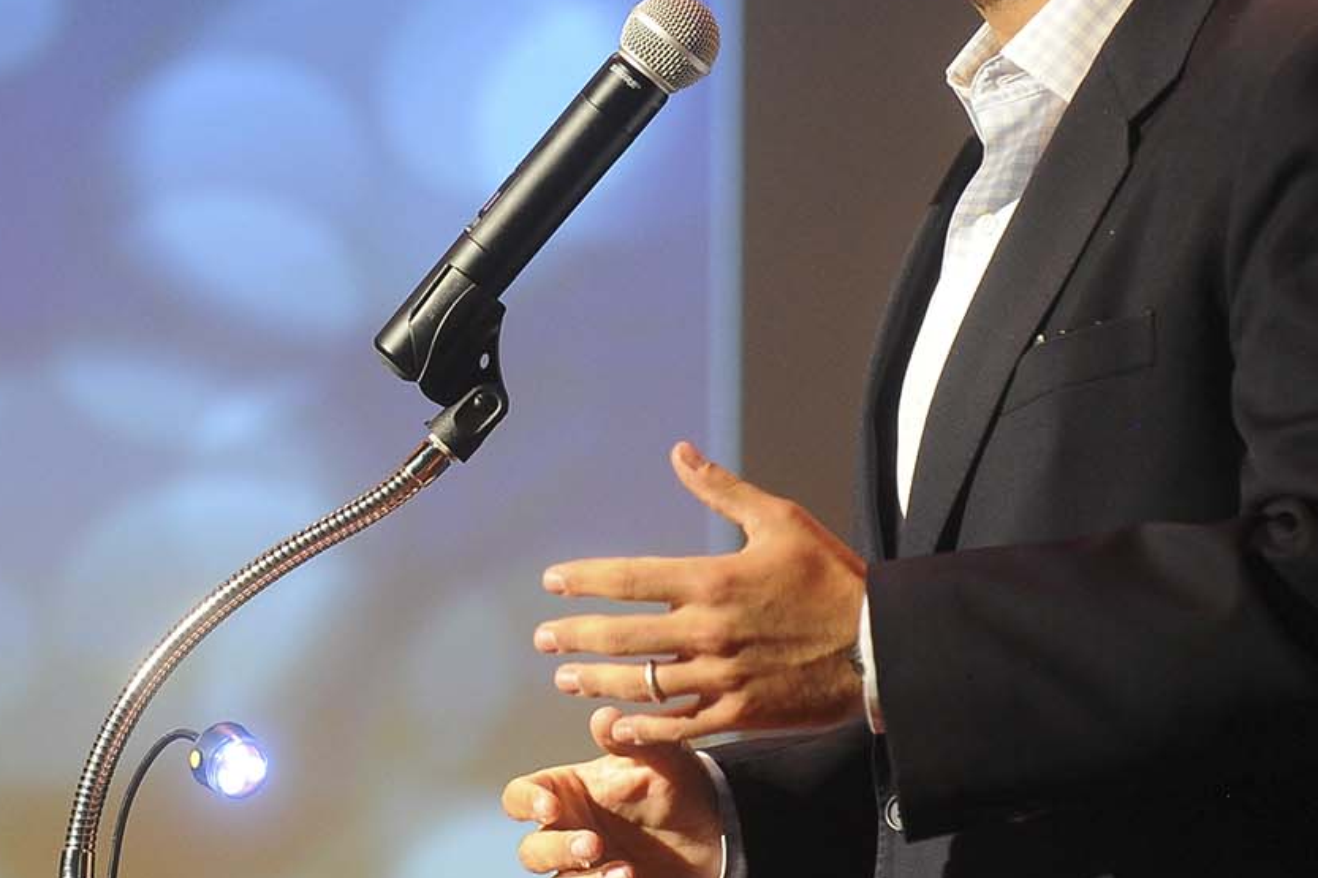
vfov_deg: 3.8
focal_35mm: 360
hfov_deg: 5.7
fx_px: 13177
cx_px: 495
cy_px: 243
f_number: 2.8
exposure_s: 1/160
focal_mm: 150
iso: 2500
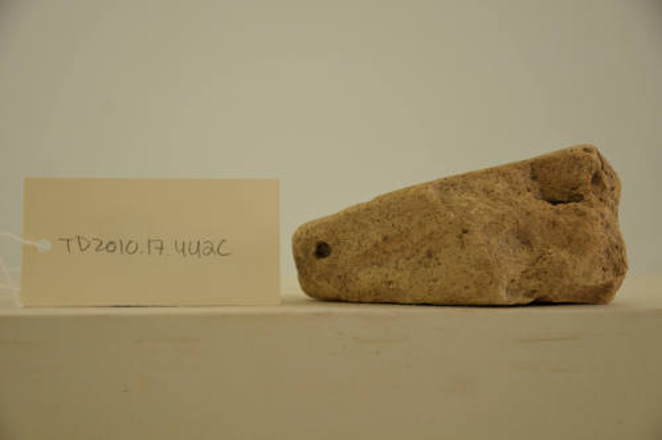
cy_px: 220
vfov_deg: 17.4
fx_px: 1432
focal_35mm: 78
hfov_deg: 26.0
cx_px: 331
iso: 200
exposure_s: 1/50
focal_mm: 52
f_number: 5
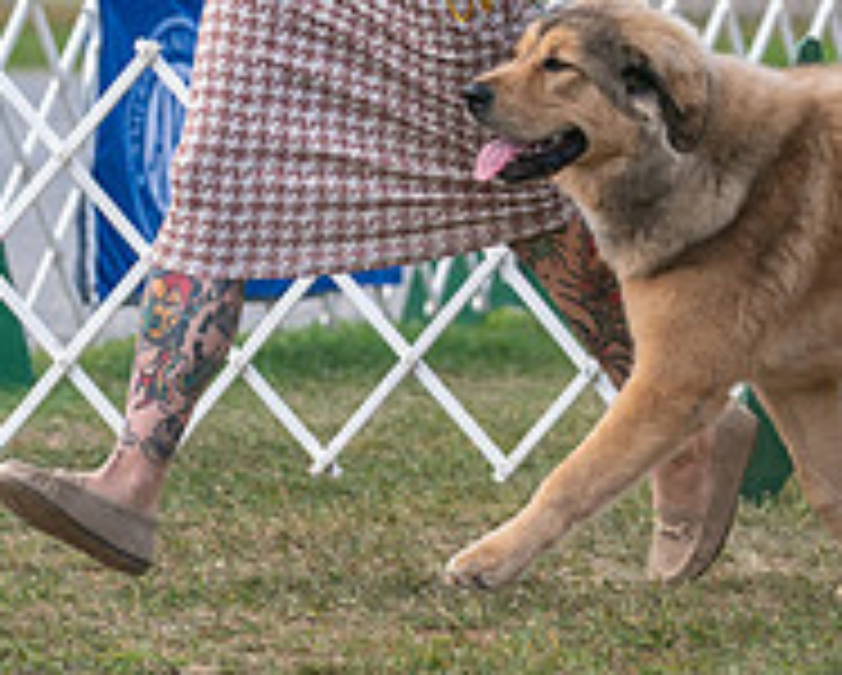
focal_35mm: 511
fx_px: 12747
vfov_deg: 3.0
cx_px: 745
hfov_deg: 3.8
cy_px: -212
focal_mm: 151
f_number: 4
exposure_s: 1/2000
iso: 400
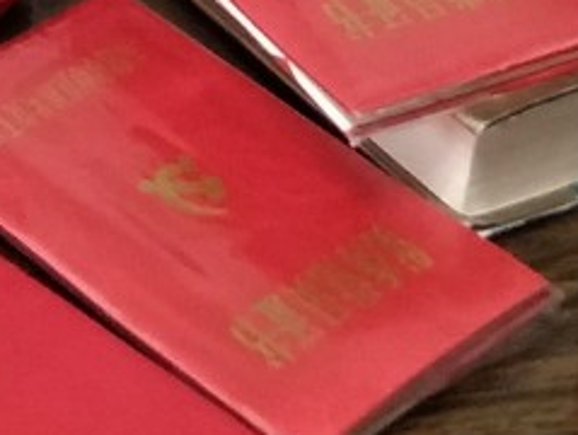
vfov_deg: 8.1
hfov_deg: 12.0
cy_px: -1003
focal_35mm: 147
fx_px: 2458
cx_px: -571
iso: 588
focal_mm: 3.79
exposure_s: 1/14
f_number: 1.7
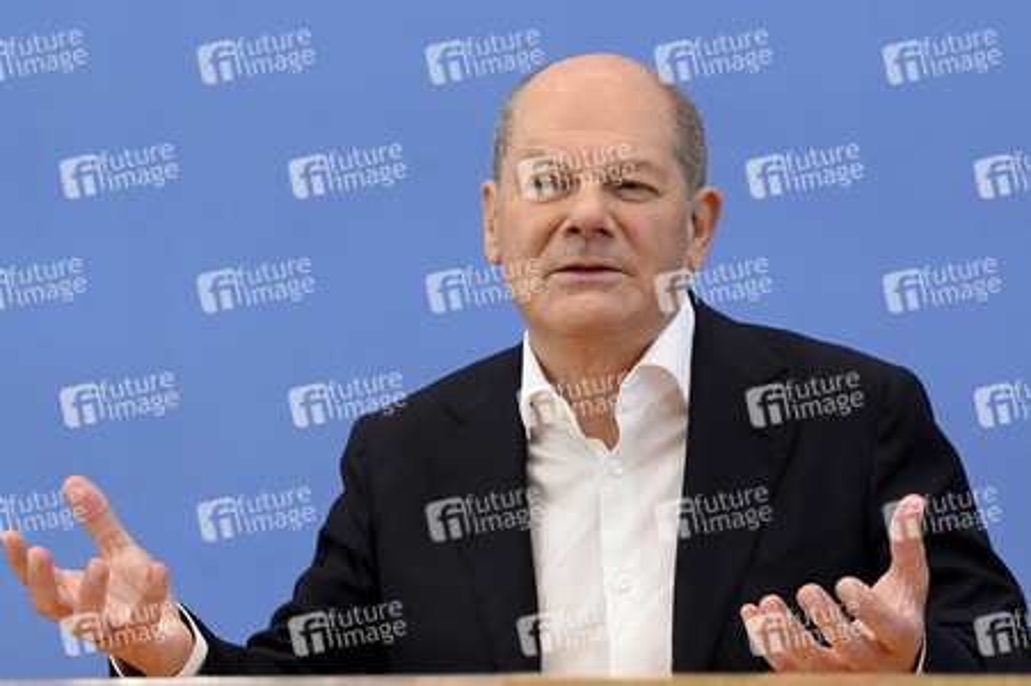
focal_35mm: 110
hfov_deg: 18.6
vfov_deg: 12.4
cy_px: 343
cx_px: 516
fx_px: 3148
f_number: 6.3
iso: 5000
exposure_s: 1/800
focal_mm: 110
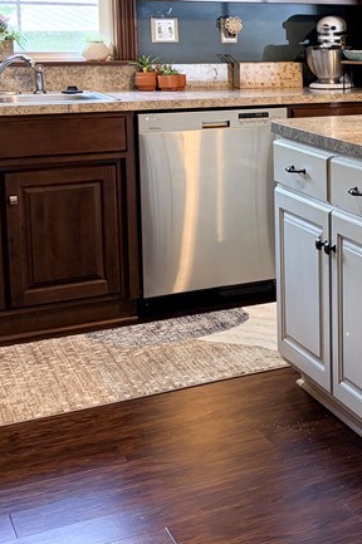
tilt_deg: -5.4
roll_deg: +0.0
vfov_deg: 30.8
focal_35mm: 64
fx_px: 967
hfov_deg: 18.0
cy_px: 122
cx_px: 596
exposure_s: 1/60
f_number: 1.6
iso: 80
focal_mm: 5.96
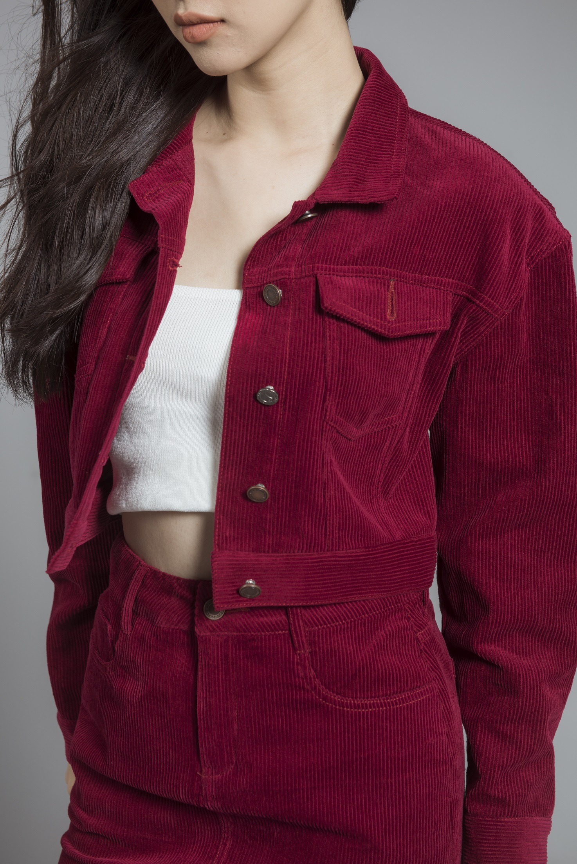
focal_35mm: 70
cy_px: 432
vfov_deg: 28.8
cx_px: 288
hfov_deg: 19.5
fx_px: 1681
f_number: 6.3
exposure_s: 1/125
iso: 100
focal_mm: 70
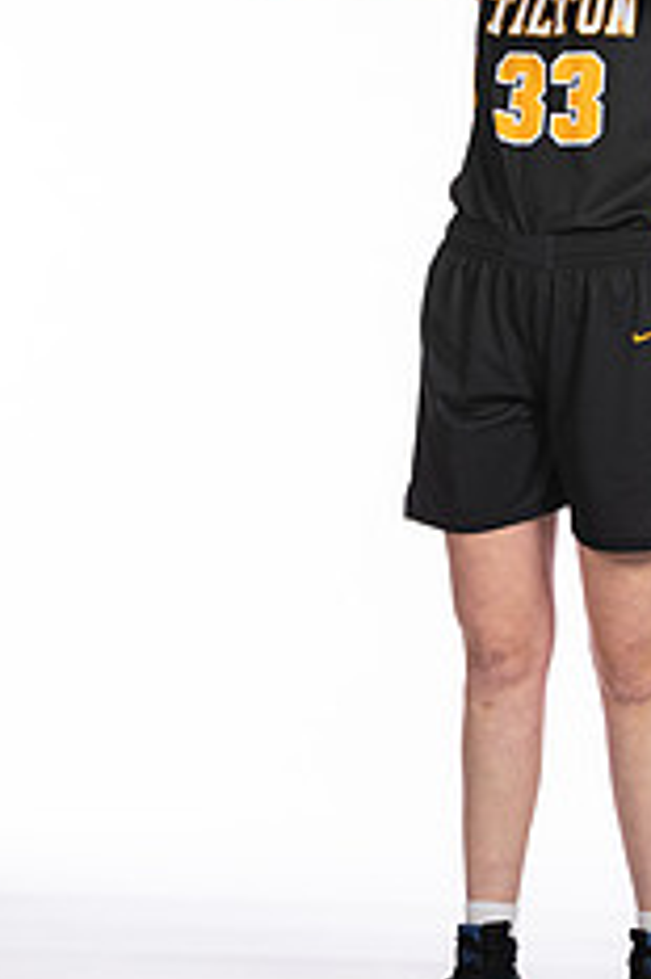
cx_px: 596
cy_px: 239
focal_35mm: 203
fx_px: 5514
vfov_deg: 10.1
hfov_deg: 6.7
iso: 100
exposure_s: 1/100
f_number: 5.6
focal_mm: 70
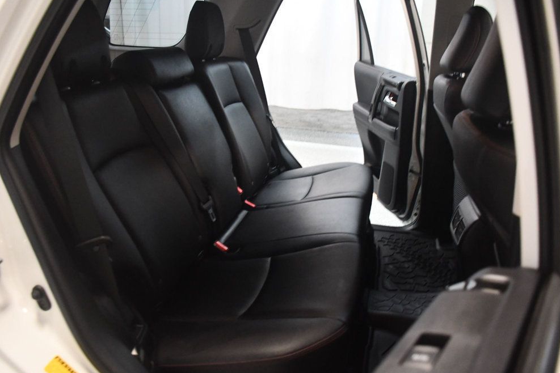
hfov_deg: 65.5
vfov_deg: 46.4
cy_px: 188
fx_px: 436
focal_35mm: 28
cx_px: 272
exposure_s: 1/80
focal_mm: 18
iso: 3200
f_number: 3.5
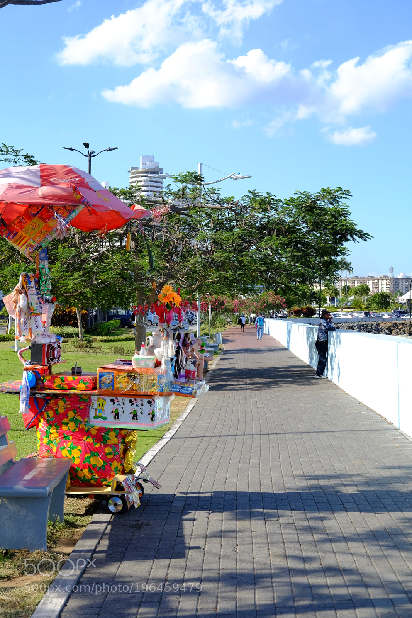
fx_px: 910
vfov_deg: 37.5
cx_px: 206
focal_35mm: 53
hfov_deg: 25.5
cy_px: 309
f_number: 5.6
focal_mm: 35
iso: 200
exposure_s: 1/400
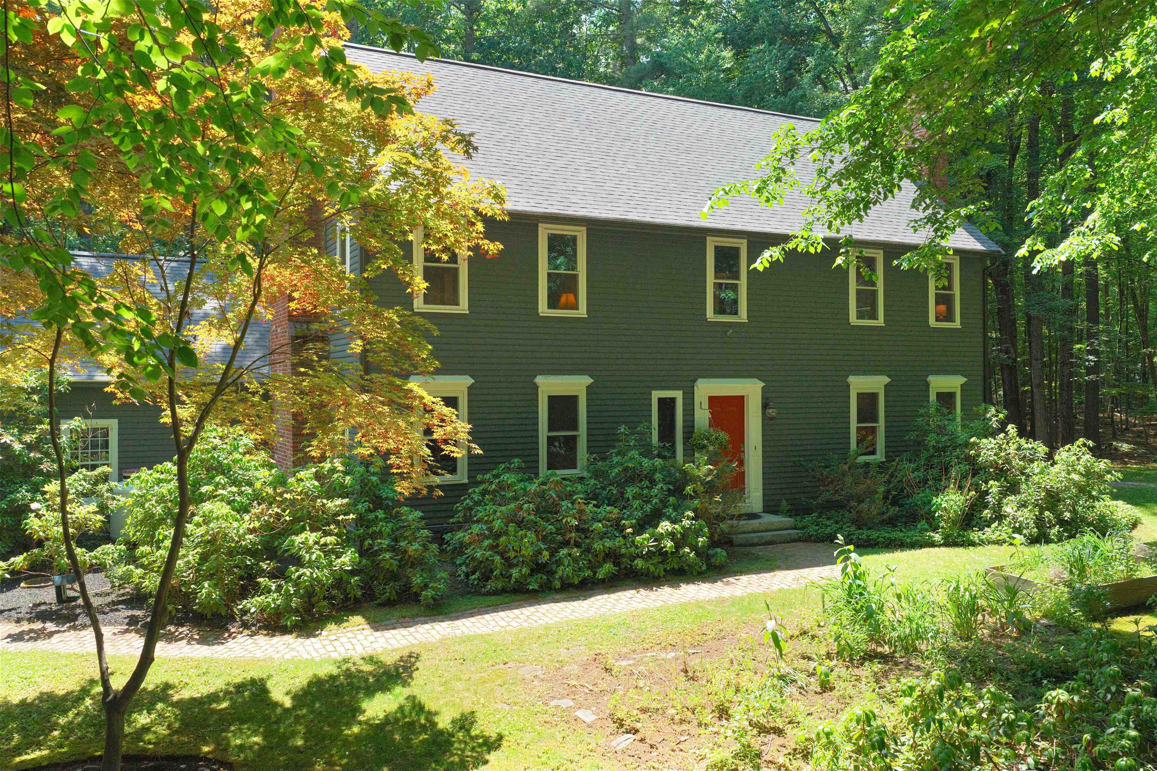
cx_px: 578
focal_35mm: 28
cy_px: 386
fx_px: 900
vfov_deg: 46.4
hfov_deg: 65.5
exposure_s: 1/640
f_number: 2.8
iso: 320
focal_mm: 14.4
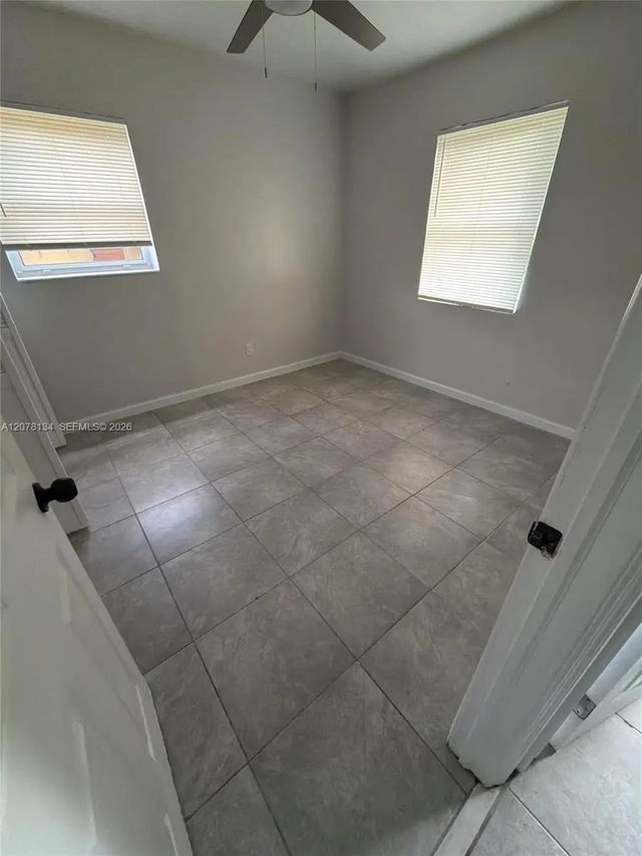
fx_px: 346
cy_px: 428
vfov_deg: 102.1
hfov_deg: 85.7
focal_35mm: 14
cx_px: 321
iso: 400
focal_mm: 2.22
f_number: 2.2
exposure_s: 1/60
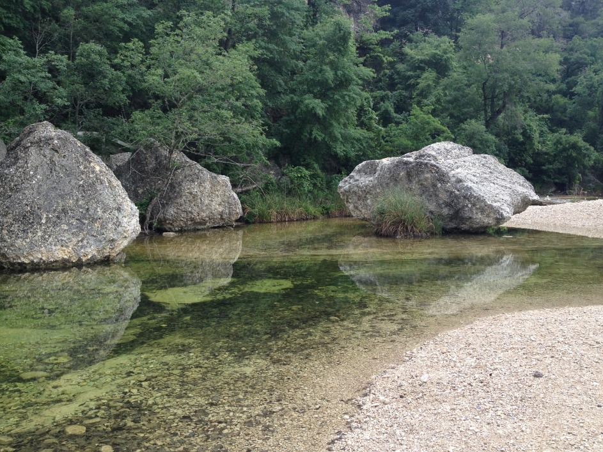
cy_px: 215
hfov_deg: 49.0
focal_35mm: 38
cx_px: 297
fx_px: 662
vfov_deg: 37.7
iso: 50
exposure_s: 1/265
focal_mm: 4.28
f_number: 2.4
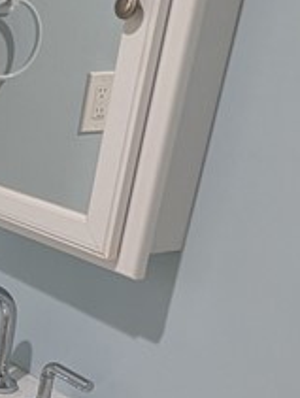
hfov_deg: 17.1
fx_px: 668
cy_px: 280
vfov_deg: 32.8
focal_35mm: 58
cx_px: -325
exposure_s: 1/40
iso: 160
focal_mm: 2.02
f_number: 1.7
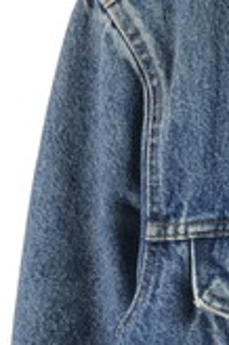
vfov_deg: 14.4
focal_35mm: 142
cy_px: 257
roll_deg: +2.0
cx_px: 445
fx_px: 1358
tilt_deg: -32.0
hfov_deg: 9.1
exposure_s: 1/50
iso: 25
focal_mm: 4
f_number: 1.8
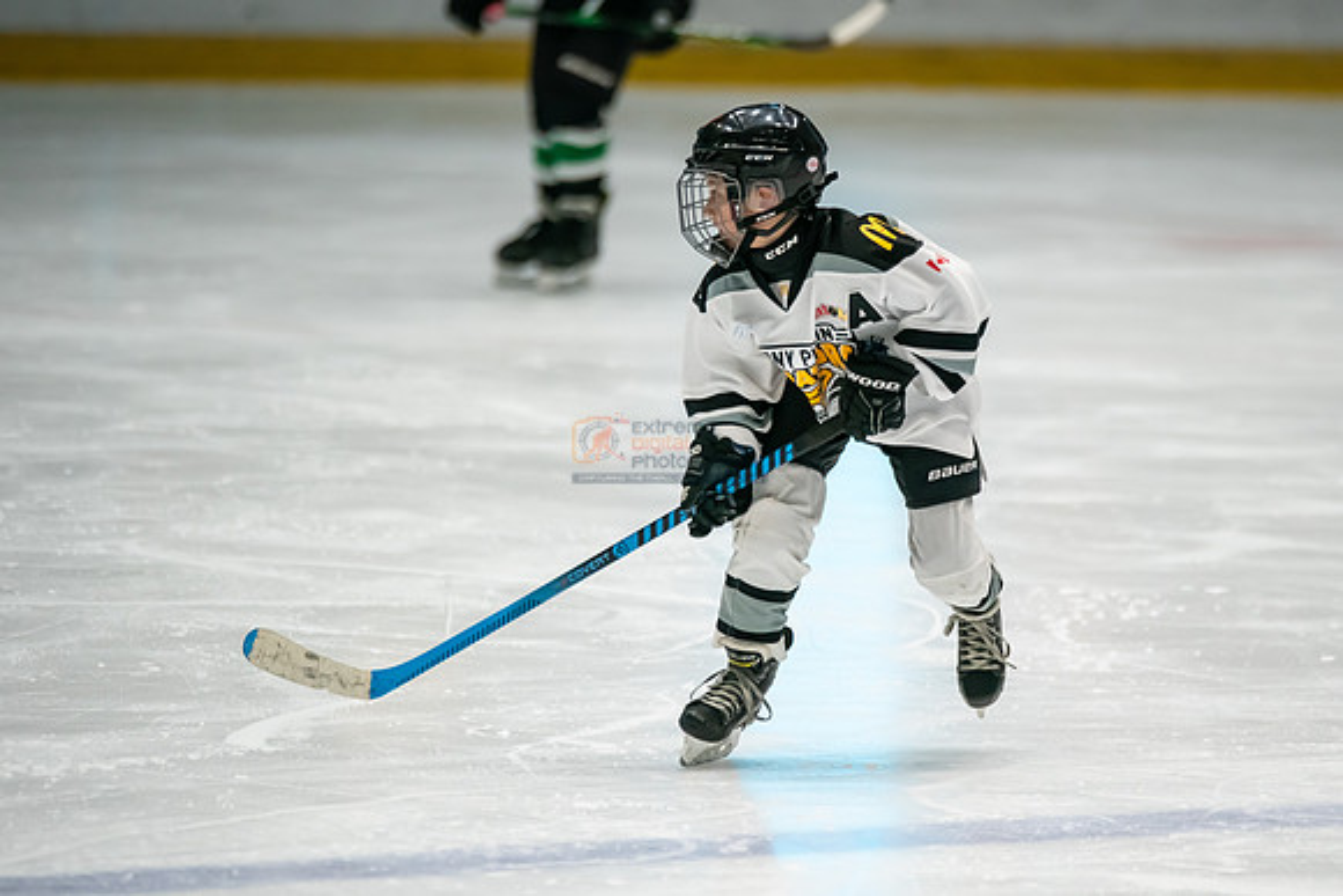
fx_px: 14098
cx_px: 846
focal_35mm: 378
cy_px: 448
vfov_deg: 3.6
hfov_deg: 5.5
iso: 3200
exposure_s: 1/1600
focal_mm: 300
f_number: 3.2
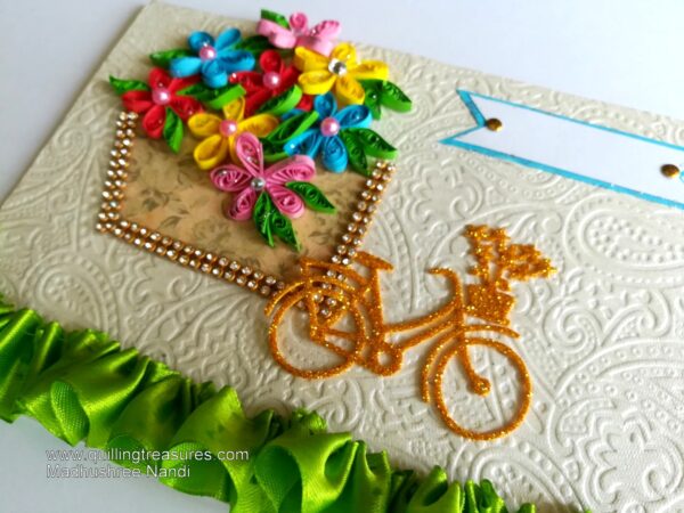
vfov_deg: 53.1
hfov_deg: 67.3
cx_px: 342
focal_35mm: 26
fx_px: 514
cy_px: 256
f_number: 2.2
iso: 64
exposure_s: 1/33.3
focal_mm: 3.83
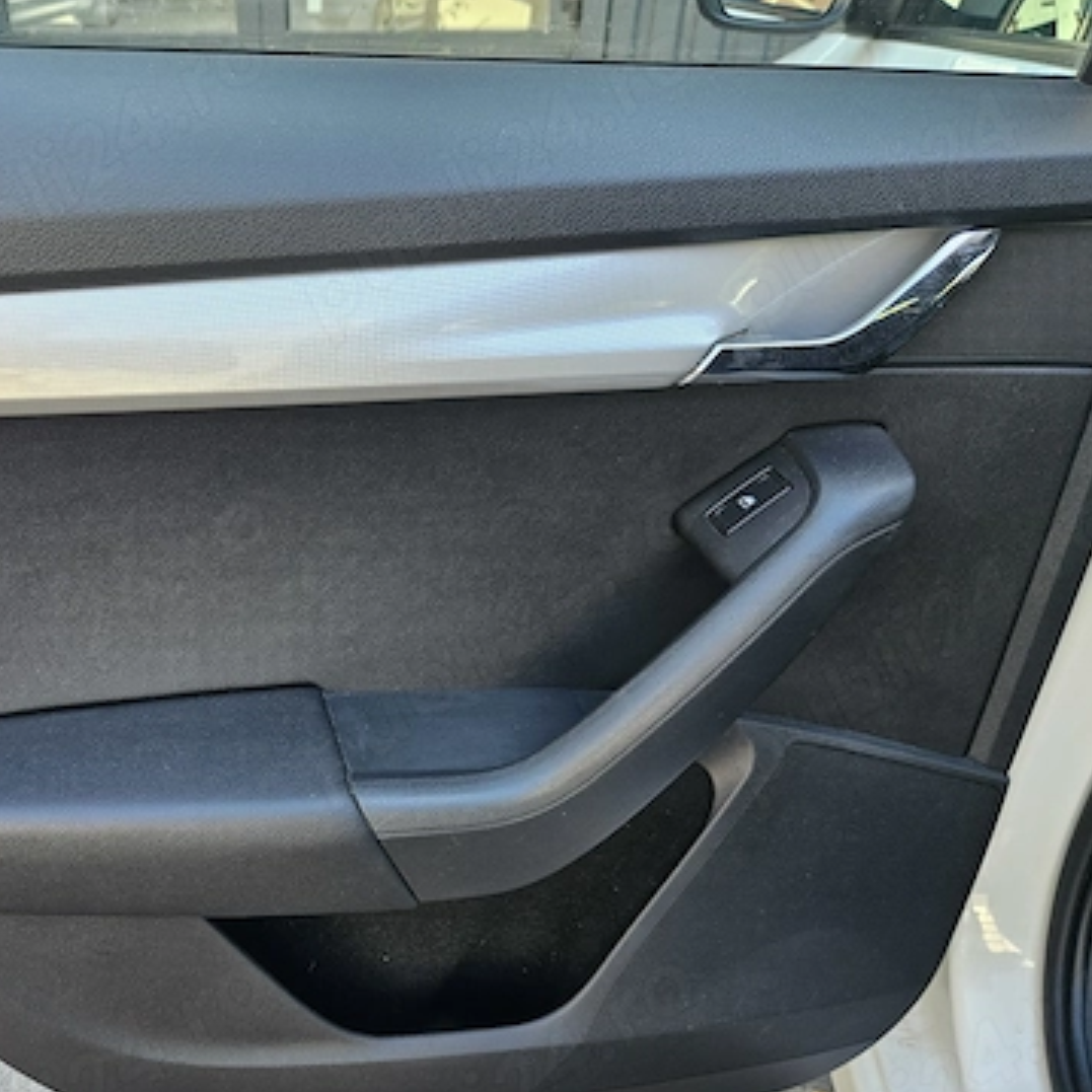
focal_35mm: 34
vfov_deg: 48.0
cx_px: 283
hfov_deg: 46.8
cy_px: 675
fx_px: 1213
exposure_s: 1/100
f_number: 1.8
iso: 64
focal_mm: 5.4
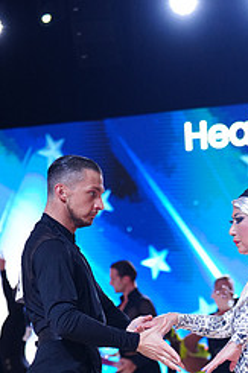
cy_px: 440
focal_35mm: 166
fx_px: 1718
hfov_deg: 8.2
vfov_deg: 12.1
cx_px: 209
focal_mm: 70
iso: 1250
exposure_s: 1/640
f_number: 2.8
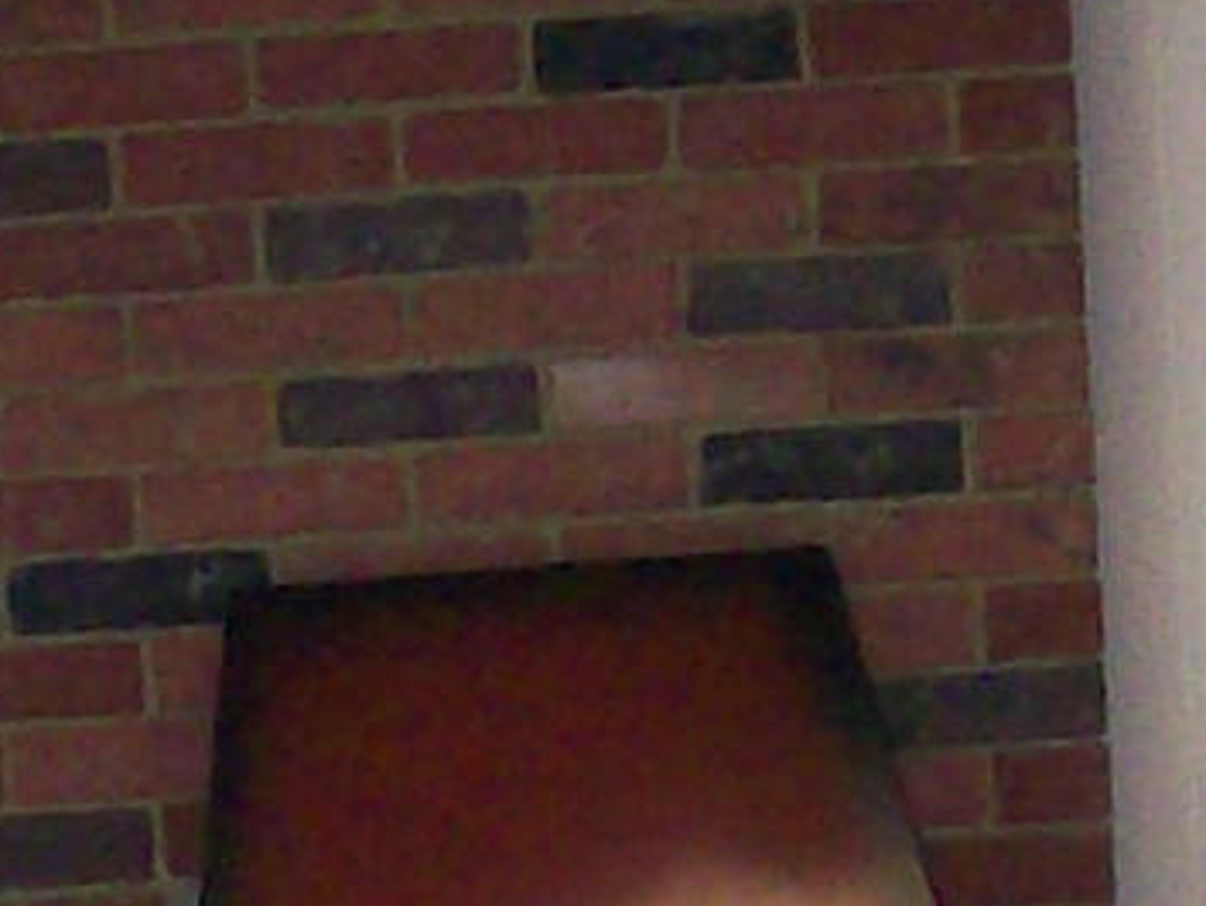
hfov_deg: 7.2
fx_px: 9480
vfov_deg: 5.4
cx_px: -169
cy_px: 1761
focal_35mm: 272
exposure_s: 1/64
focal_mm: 6
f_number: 2.7
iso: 140
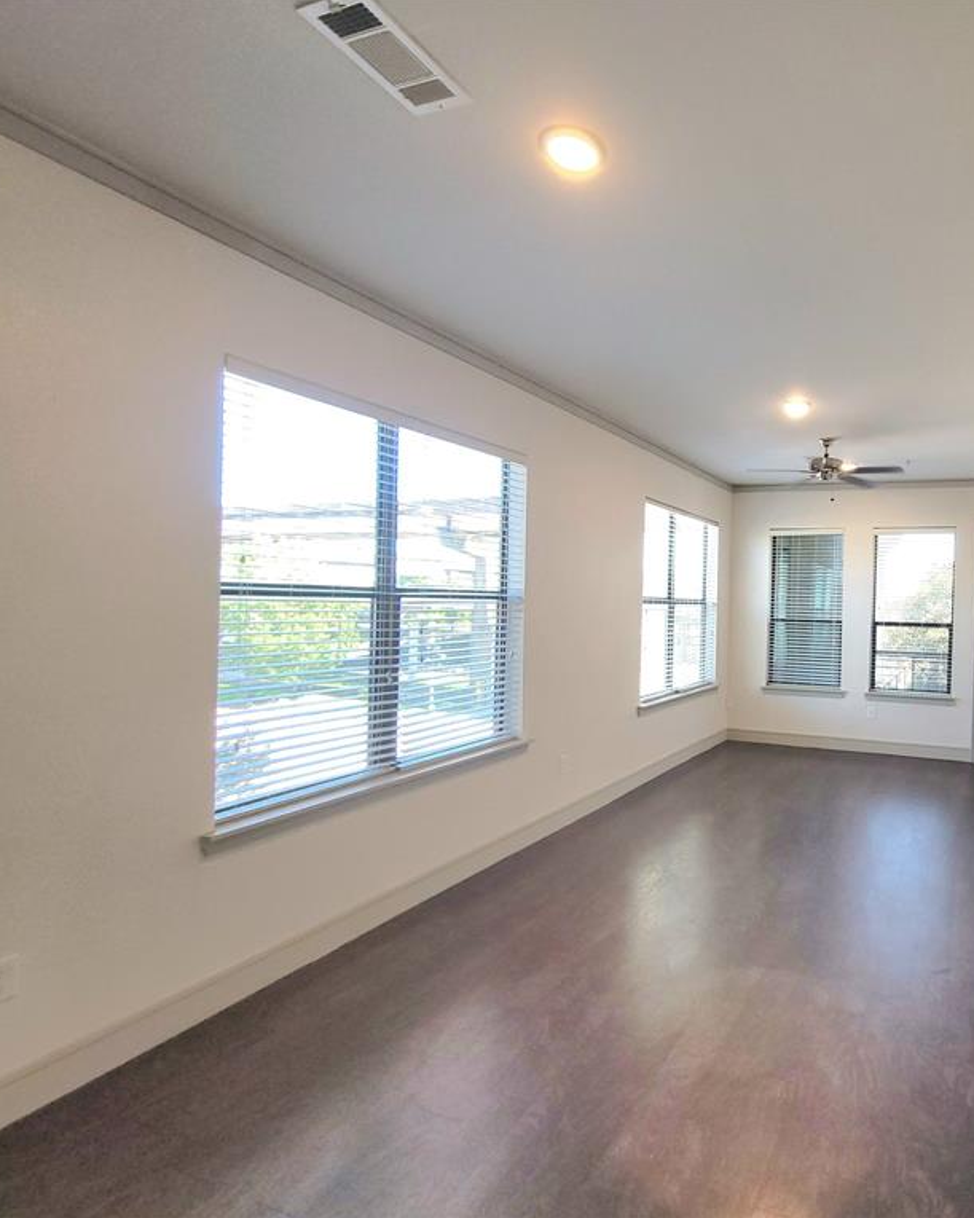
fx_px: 613
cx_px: 765
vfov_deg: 89.6
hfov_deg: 70.1
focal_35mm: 17
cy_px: 609
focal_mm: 2.2
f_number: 2.2
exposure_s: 1/60.2
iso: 80
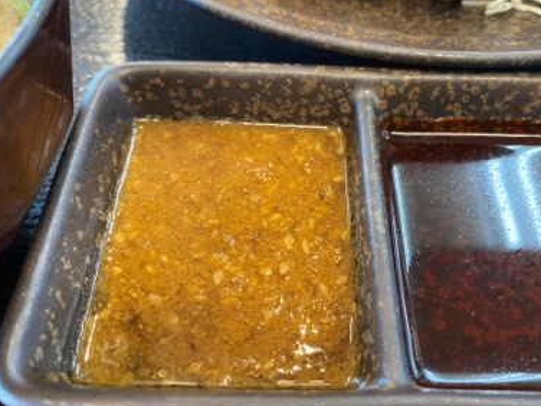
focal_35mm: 31
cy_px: 206
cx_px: 304
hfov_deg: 58.2
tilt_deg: -54.5
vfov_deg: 45.4
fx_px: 484
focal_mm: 4.25
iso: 200
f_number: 1.8
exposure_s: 1/60
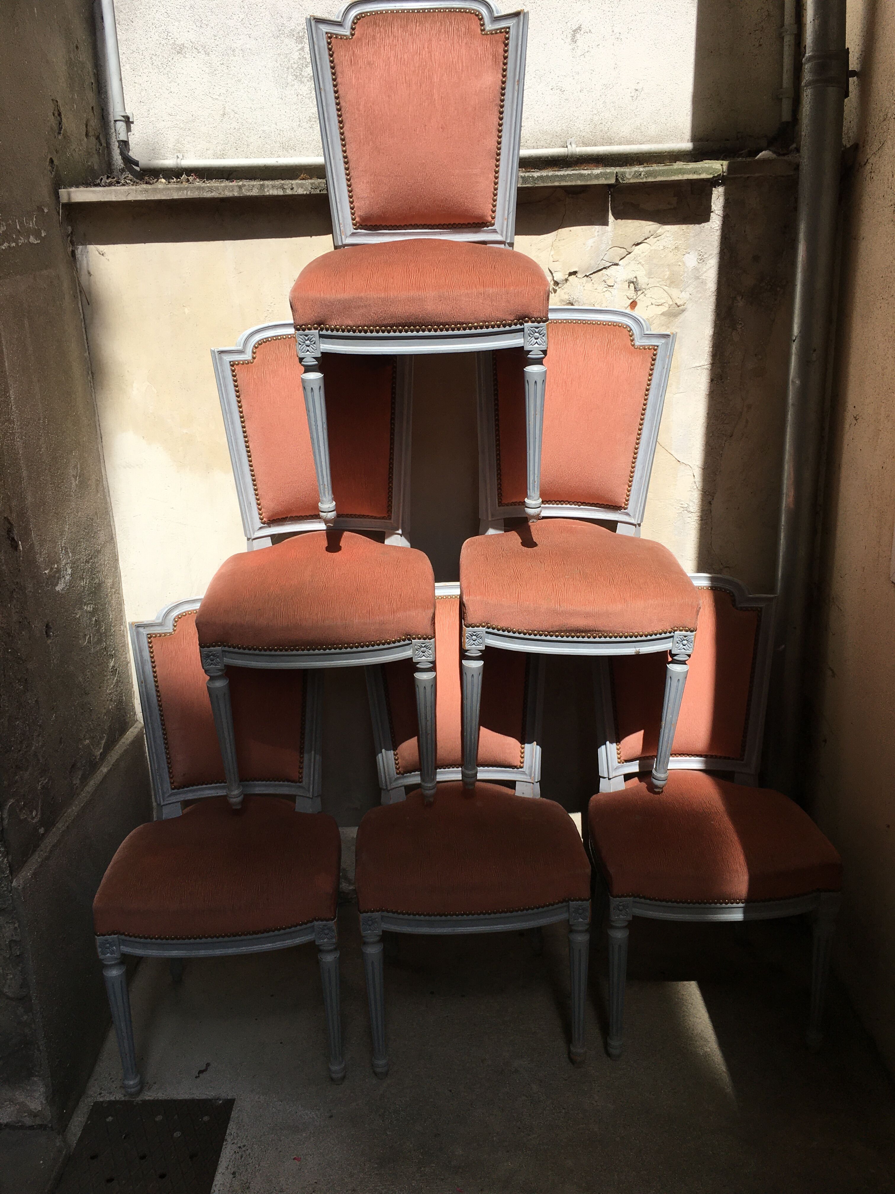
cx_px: 448
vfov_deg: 61.7
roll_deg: +1.9
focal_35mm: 29
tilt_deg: -16.6
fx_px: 1000
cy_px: 597
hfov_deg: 48.2
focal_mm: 4.15
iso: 25
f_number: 2.2
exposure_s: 1/1603
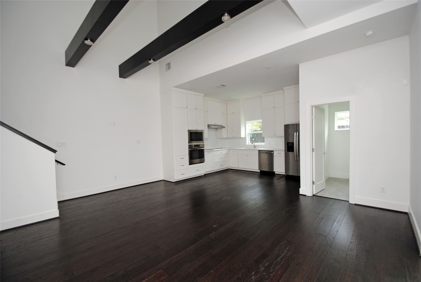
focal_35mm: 15
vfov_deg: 77.5
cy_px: 141
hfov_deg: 100.3
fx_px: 176
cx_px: 210
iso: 200
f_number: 4
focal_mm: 10
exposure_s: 1/60
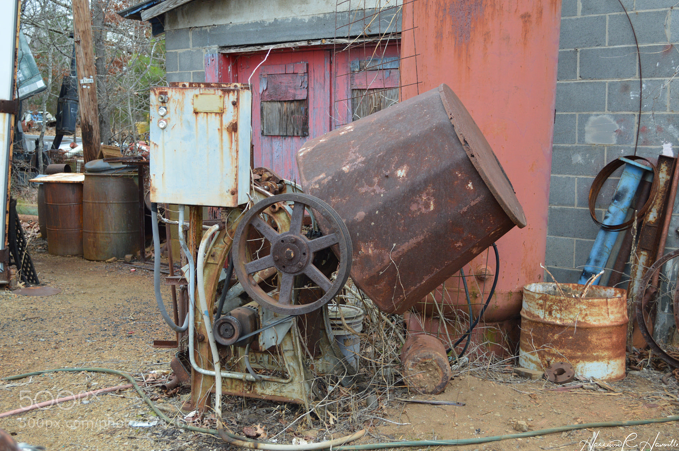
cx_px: 339
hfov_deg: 40.4
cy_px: 227
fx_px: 923
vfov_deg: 27.5
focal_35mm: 49
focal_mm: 32
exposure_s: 1/100
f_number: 5
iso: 400
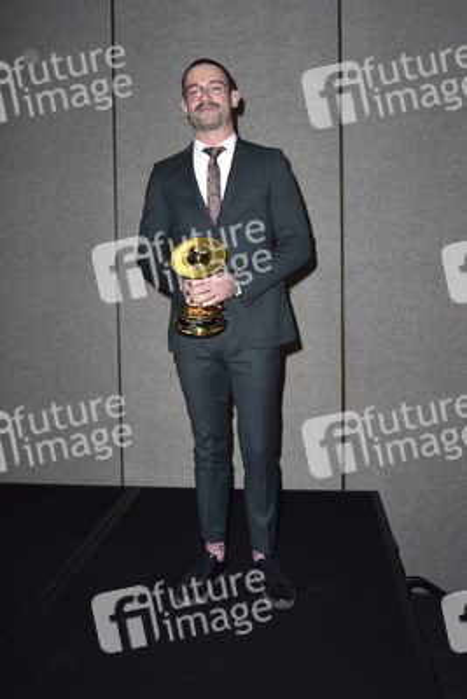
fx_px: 622
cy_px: 350
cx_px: 234
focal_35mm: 32
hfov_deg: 41.1
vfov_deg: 58.7
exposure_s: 1/250
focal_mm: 32
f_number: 6.3
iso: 500
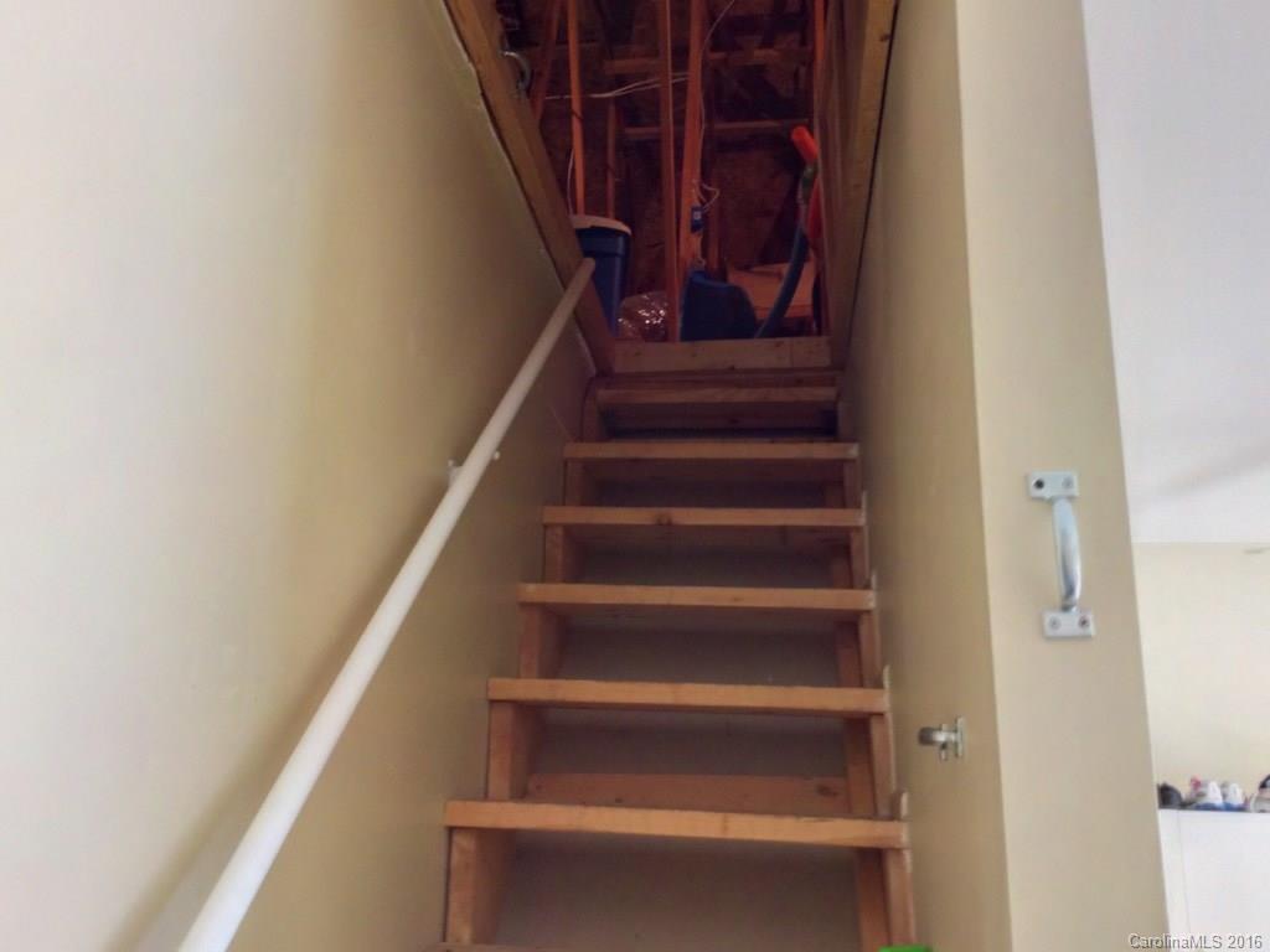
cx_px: 635
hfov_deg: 56.8
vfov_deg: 44.2
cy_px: 476
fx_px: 1174
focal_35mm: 32
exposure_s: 1/24
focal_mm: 3.3
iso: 50
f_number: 2.4
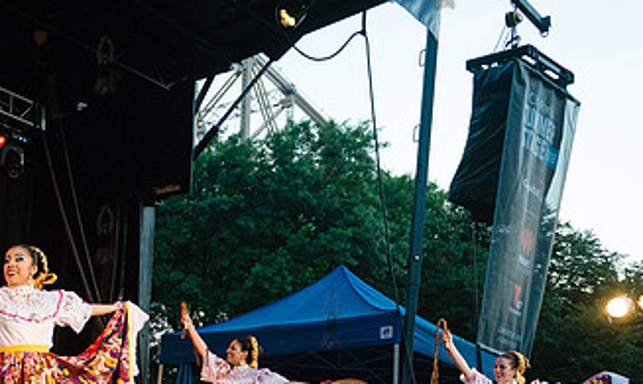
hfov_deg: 31.0
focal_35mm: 63
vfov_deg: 19.4
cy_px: 379
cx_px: 39
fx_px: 1090
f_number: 2.8
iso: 4000
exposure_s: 1/1250
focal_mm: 27
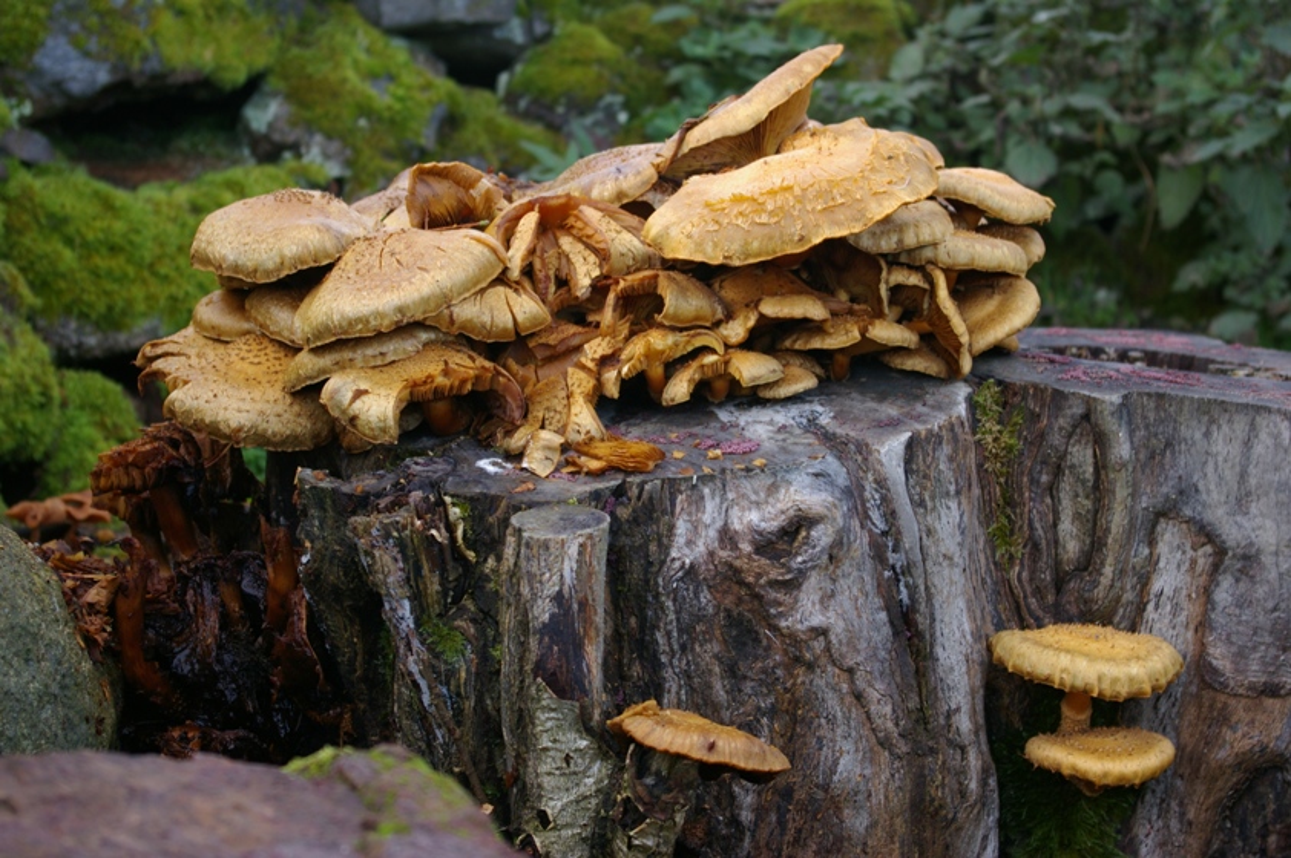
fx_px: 2311
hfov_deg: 31.2
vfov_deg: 21.0
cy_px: 429
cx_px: 646
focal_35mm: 64
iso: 200
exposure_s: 1/60
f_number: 4.5
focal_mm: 43
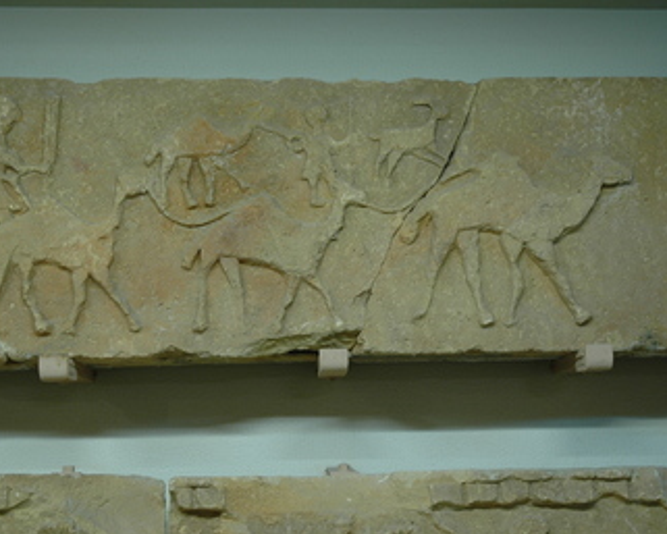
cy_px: 235
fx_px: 1178
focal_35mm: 60
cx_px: 339
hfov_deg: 31.6
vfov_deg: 25.5
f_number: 4.5
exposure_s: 1/13
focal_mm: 31
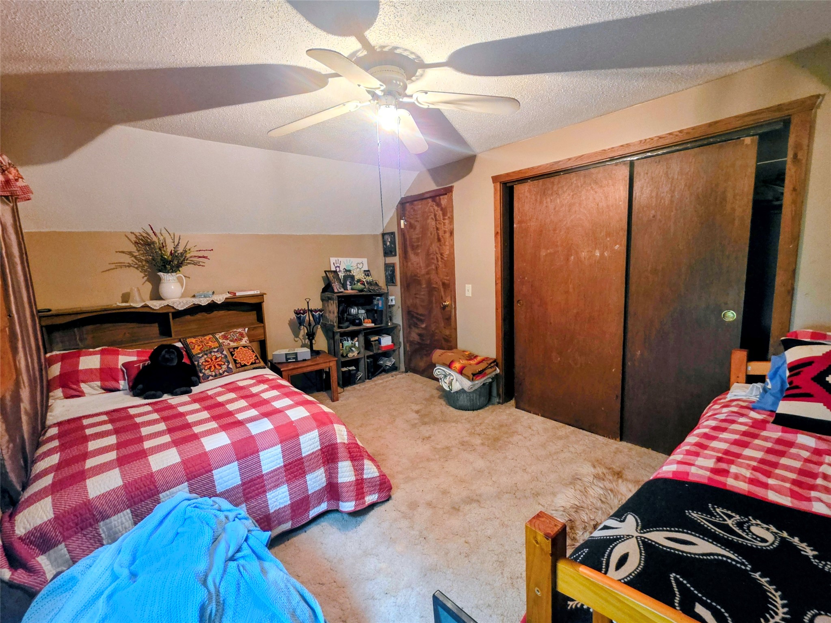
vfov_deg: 89.9
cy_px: 312
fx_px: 312
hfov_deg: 106.2
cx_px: 416
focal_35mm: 13
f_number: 1.9
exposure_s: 1/40
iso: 800
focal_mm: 2.2
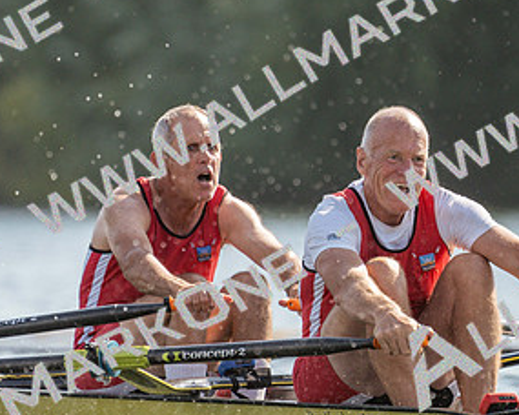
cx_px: 253
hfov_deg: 1.7
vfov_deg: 1.4
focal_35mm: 1147
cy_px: 239
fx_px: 17618
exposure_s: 1/1600
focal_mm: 600
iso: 400
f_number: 6.3
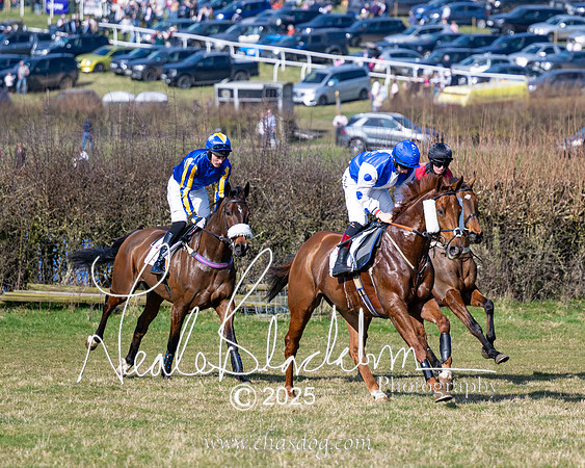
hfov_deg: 6.2
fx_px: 5383
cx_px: 304
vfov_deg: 5.0
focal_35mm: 311
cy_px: 305
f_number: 2.8
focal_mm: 135
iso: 200
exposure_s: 1/4000
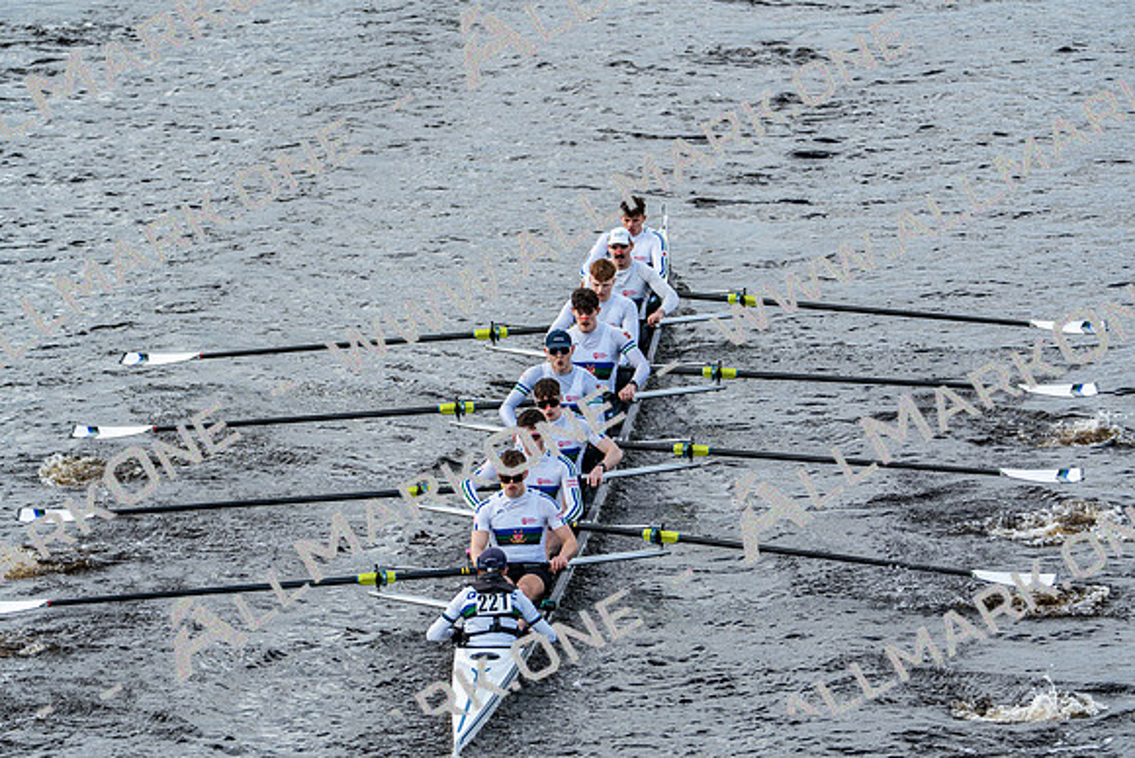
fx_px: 9744
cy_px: 379
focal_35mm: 309
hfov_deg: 6.7
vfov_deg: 4.5
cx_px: 568
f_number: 6.3
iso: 500
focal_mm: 309
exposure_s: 1/1250
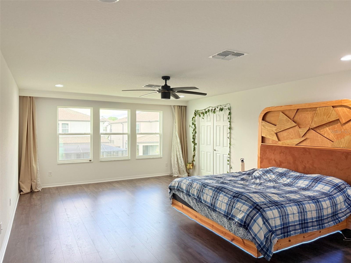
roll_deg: -0.5
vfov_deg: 56.8
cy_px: 132
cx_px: 176
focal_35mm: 24
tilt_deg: -0.7
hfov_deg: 71.6
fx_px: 243
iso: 160
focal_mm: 6.76
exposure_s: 1/232
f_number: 1.78
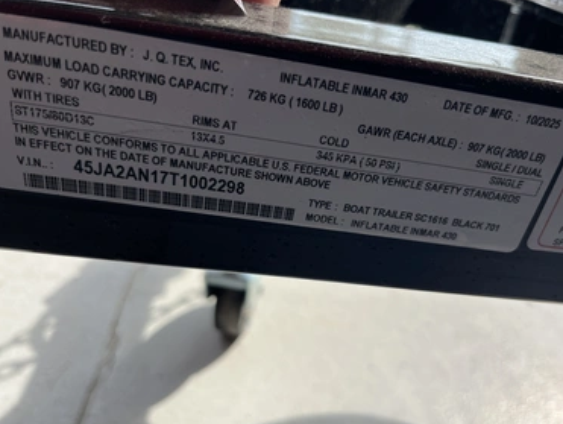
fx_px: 456
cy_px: 219
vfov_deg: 49.8
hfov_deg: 63.3
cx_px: 302
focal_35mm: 28
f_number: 1.6
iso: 50
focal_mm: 5.1
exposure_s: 1/1355
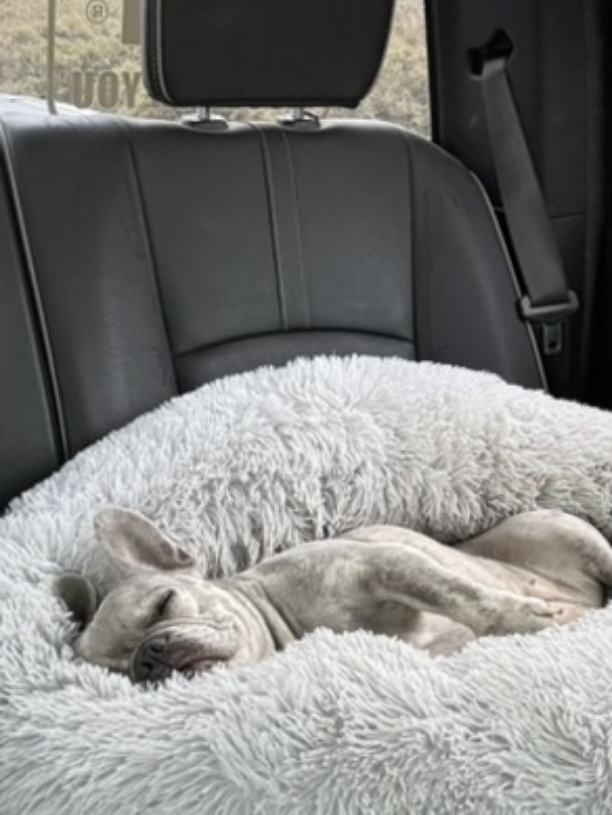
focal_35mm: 37
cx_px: 335
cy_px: 497
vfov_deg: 49.8
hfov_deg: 38.6
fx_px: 872
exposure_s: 1/60
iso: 250
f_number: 1.9
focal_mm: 2.69
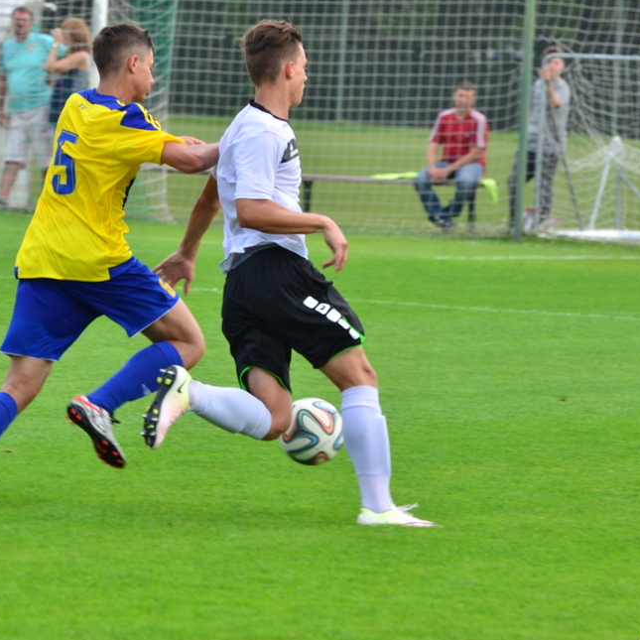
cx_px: 136
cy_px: 279
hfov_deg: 4.5
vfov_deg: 4.5
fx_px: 8174
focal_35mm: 391
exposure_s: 1/500
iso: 250
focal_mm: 165
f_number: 5.6
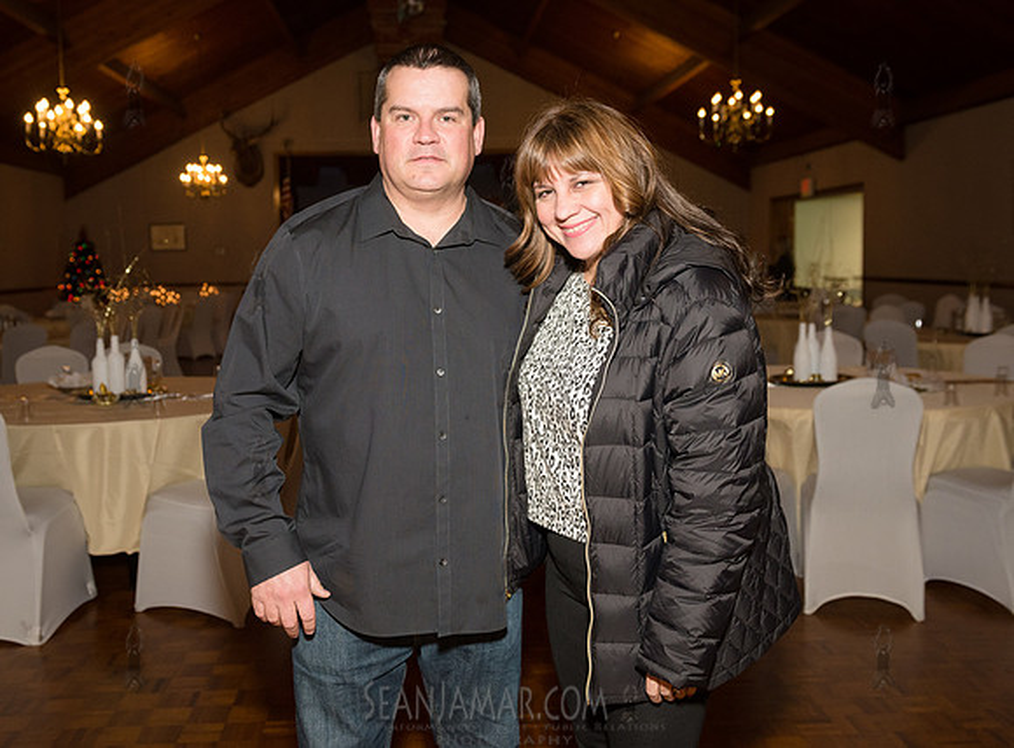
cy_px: 343
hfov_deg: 50.3
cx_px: 478
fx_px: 1080
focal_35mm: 37
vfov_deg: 38.2
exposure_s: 1/320
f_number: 4
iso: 1600
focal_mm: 32
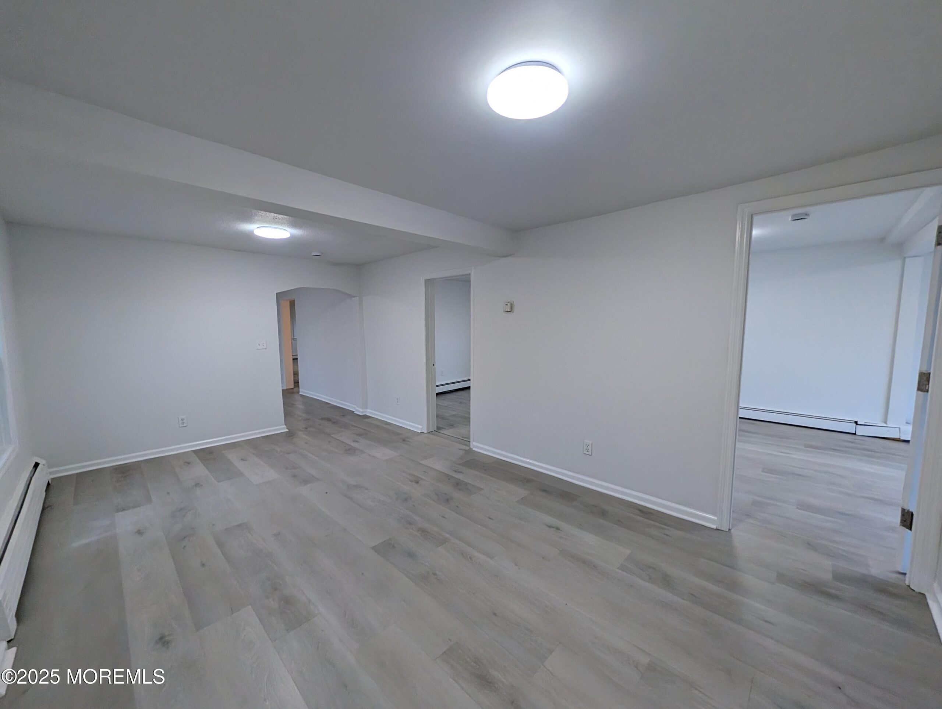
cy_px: 354
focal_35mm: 12
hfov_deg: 110.5
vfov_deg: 94.6
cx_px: 471
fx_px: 327
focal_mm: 2.02
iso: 46
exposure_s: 1/148
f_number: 1.7
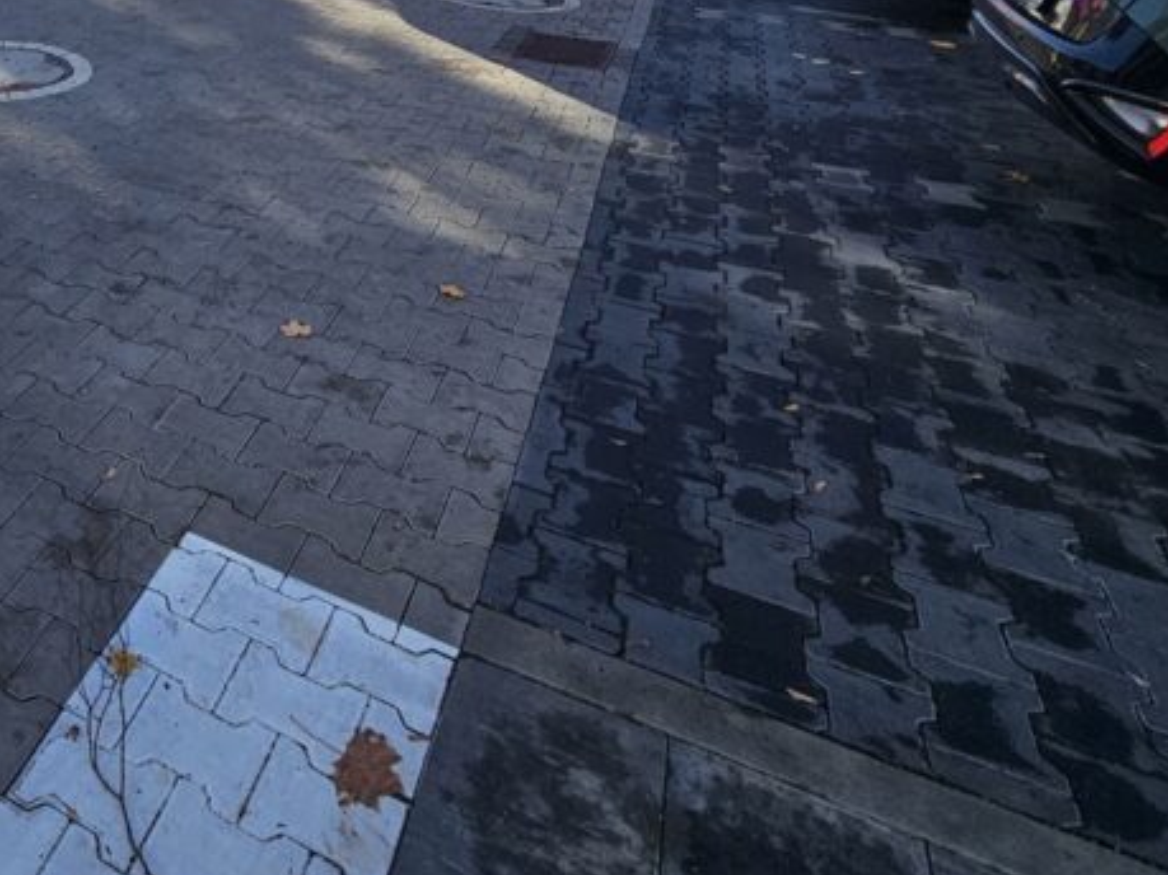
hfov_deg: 51.3
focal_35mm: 29
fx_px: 978
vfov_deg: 40.2
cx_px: 36
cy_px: -61
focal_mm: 2.2
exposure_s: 1/1084
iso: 50
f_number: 2.2
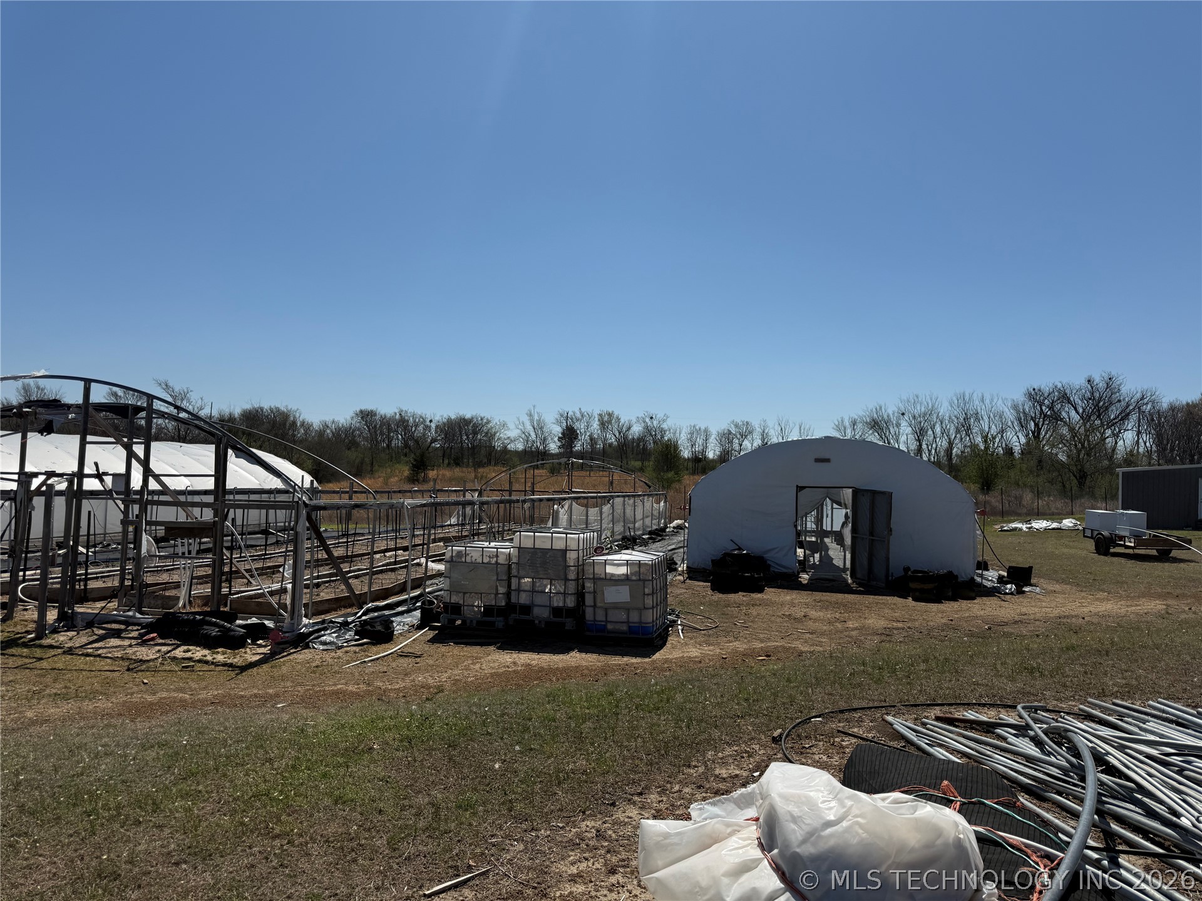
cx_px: 601
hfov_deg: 71.6
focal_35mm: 24
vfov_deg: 56.8
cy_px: 450
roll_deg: -2.4
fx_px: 833
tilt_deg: +0.3
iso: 80
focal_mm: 6.76
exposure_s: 1/9091
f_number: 1.78
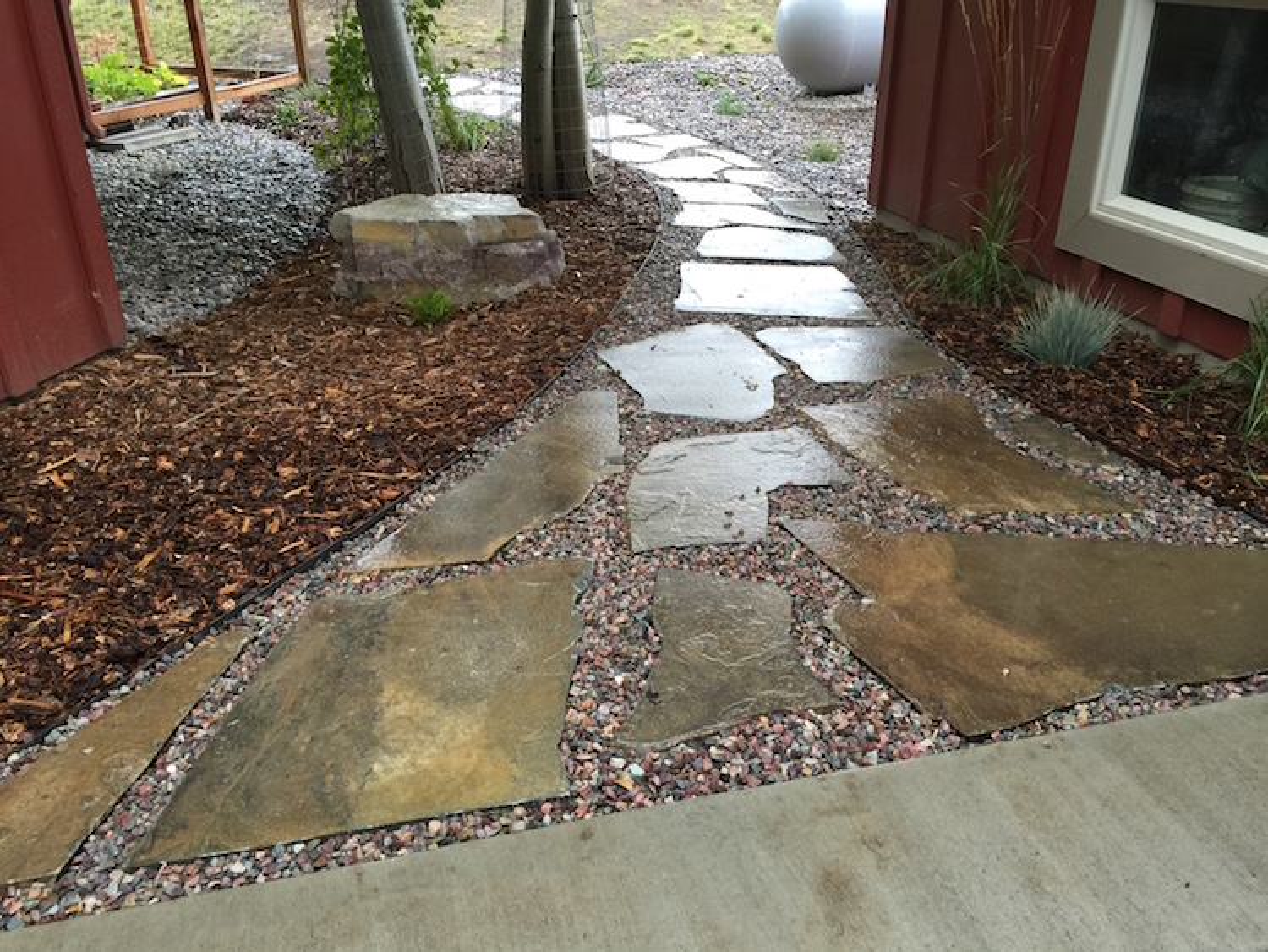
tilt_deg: -26.7
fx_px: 1063
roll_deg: +0.1
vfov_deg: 48.3
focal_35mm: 29
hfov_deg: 61.6
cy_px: 476
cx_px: 634
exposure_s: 1/30
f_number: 2.2
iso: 32
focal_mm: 4.15
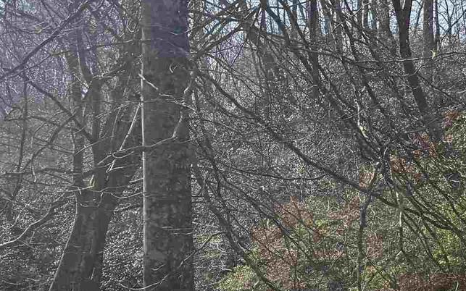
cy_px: 289
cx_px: 406
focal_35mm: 81
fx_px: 1029
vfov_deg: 15.8
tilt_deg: +0.9
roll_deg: -4.7
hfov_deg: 24.9
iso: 100
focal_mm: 6.76
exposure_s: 1/2110
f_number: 1.78
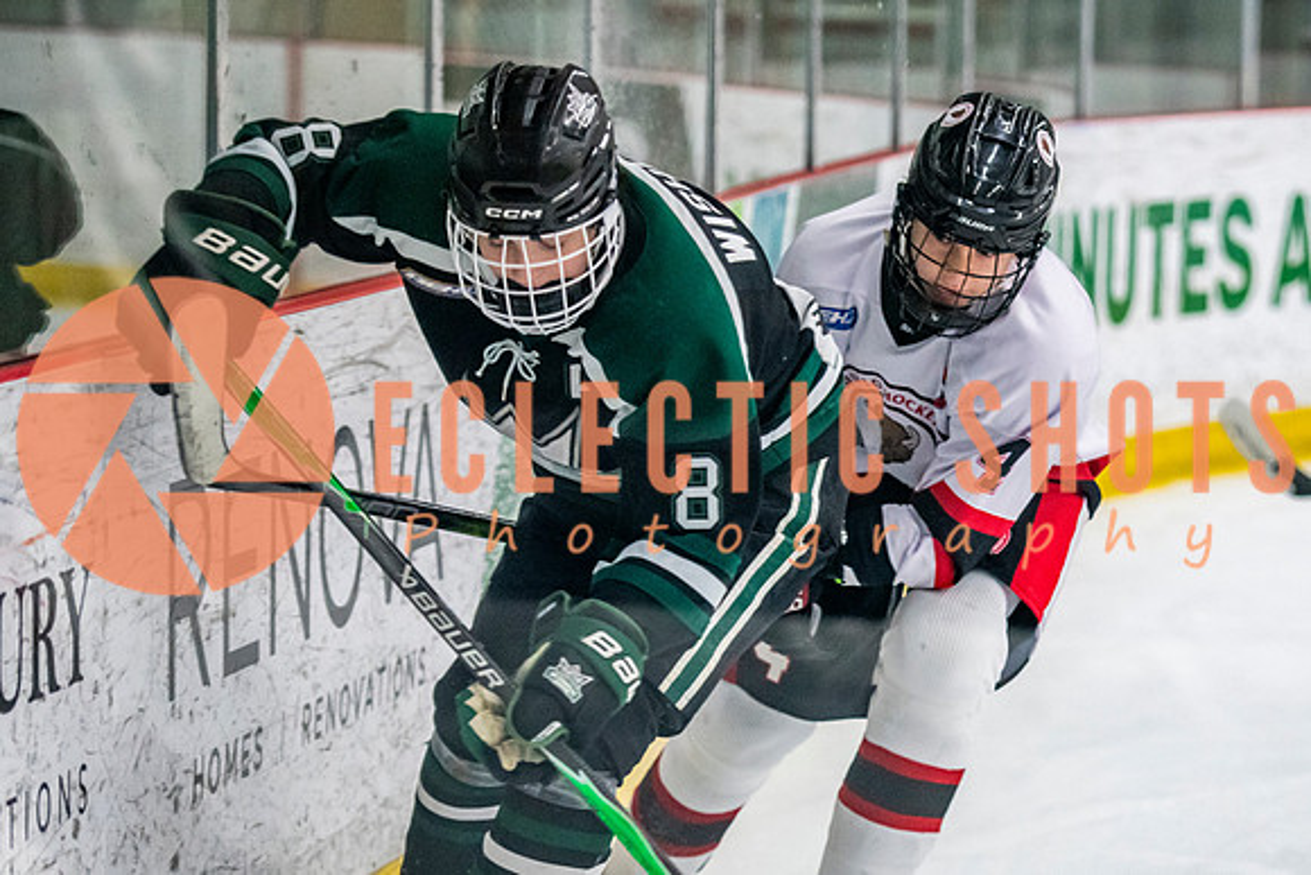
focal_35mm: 171
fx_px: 6236
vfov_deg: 8.0
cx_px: 987
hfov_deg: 12.0
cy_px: 700
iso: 3200
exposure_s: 1/640
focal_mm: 105
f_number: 3.2
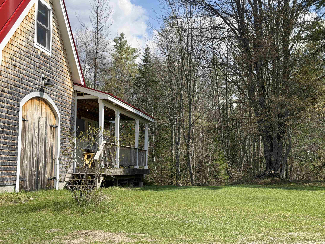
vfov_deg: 29.7
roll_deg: -0.1
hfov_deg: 38.9
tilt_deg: +7.0
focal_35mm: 49
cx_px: 164
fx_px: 460
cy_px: 121
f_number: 1.78
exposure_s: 1/2976
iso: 64
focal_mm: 6.76
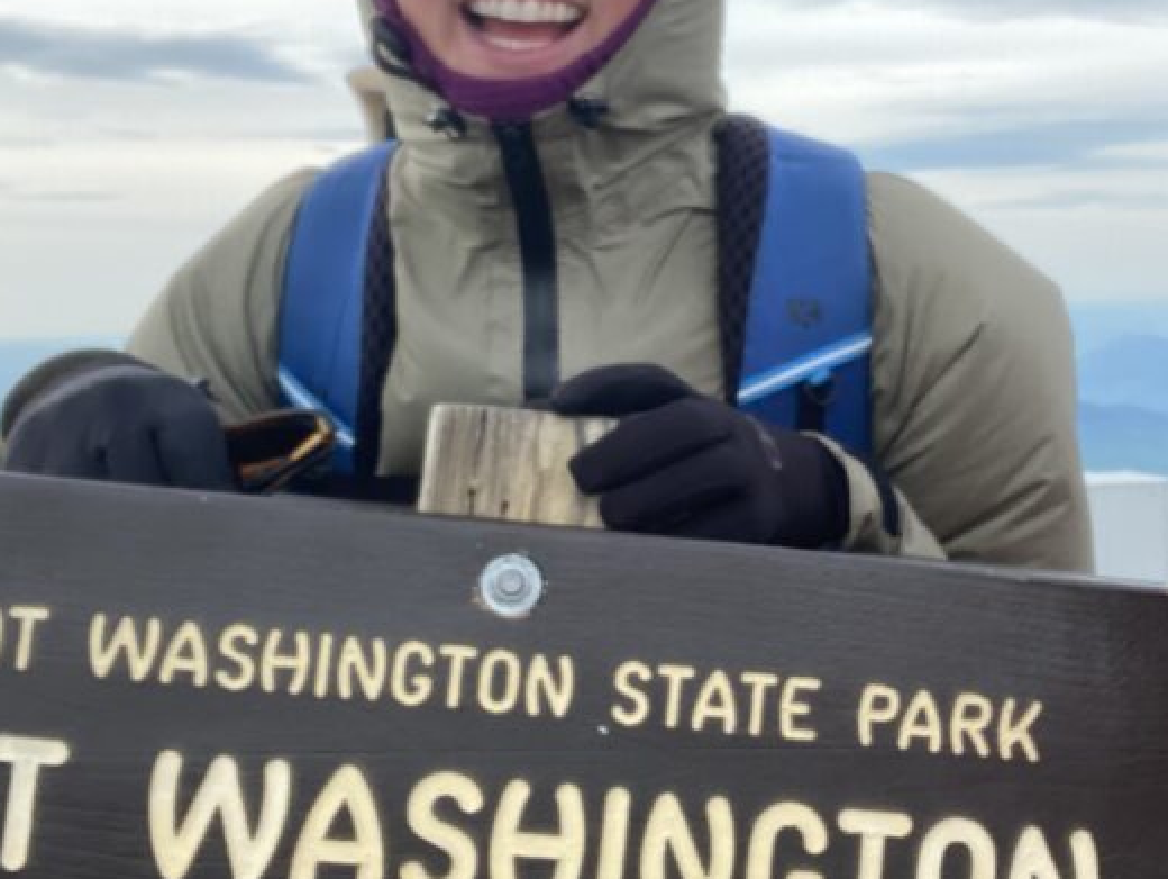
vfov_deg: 23.3
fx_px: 2128
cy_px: 390
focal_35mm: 63
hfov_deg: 30.6
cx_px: 710
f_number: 2.2
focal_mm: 2.87
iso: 20
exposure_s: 1/171
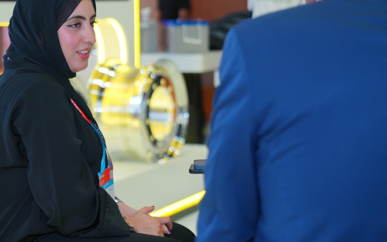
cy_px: 78
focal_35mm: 100
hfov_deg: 20.7
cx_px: 126
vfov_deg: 13.1
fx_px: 1054
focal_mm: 70
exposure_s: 1/160
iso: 400
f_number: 2.8
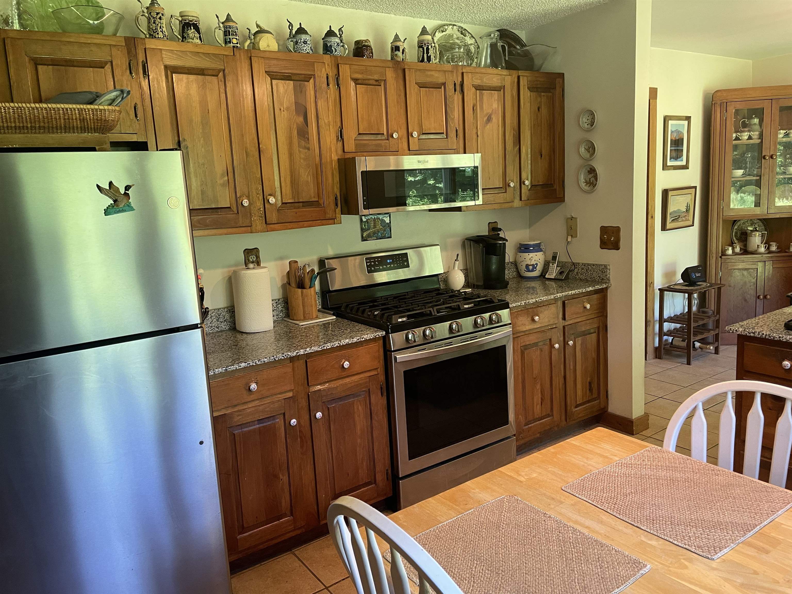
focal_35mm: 26
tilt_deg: -9.6
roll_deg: +4.5
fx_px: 595
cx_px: 396
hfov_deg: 67.3
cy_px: 297
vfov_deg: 53.1
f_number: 1.6
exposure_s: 1/60
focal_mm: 4.2
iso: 125
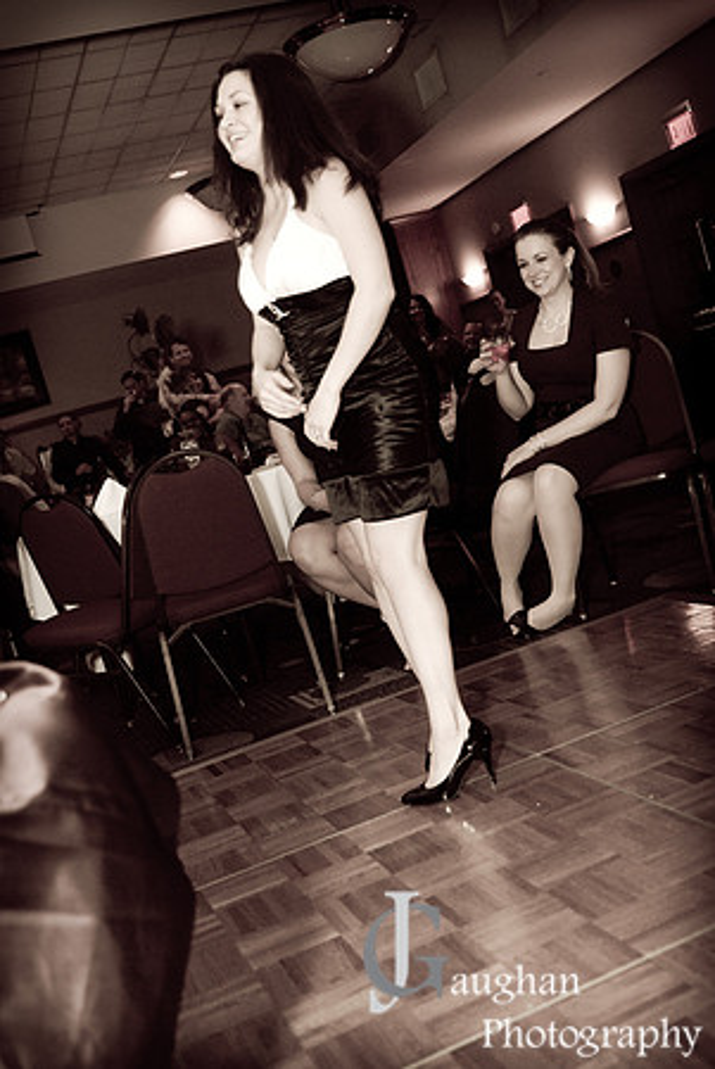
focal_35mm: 39
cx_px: 358
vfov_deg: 49.5
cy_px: 534
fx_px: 1159
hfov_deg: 34.3
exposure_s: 1/60
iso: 640
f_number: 2.8
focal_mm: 26
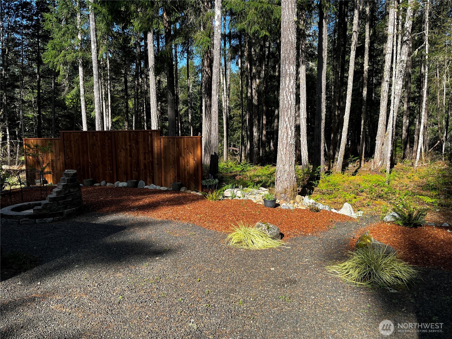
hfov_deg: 67.3
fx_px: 339
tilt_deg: -6.7
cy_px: 170
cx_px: 226
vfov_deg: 53.1
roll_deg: +1.5
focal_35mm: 26
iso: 50
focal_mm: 5.1
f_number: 1.6
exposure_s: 1/1225
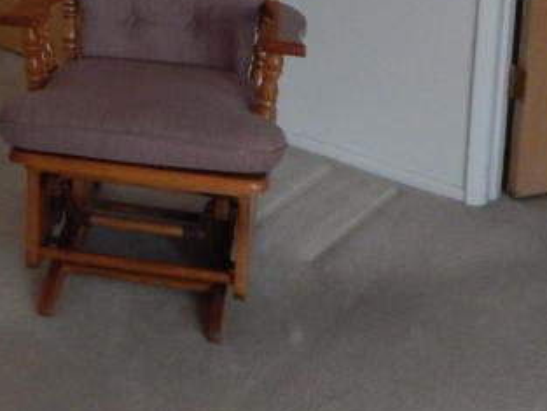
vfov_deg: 18.8
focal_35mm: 72
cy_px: -138
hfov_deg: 25.5
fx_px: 1138
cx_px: -14
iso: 400
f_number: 3
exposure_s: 1/125
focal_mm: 4
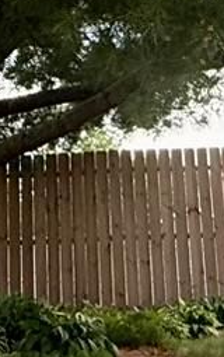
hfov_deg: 11.0
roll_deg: +0.1
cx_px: 17
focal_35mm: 119
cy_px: -311
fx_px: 1159
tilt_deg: +25.8
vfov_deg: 14.9
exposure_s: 1/159
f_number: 2.2
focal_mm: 2.22
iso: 64
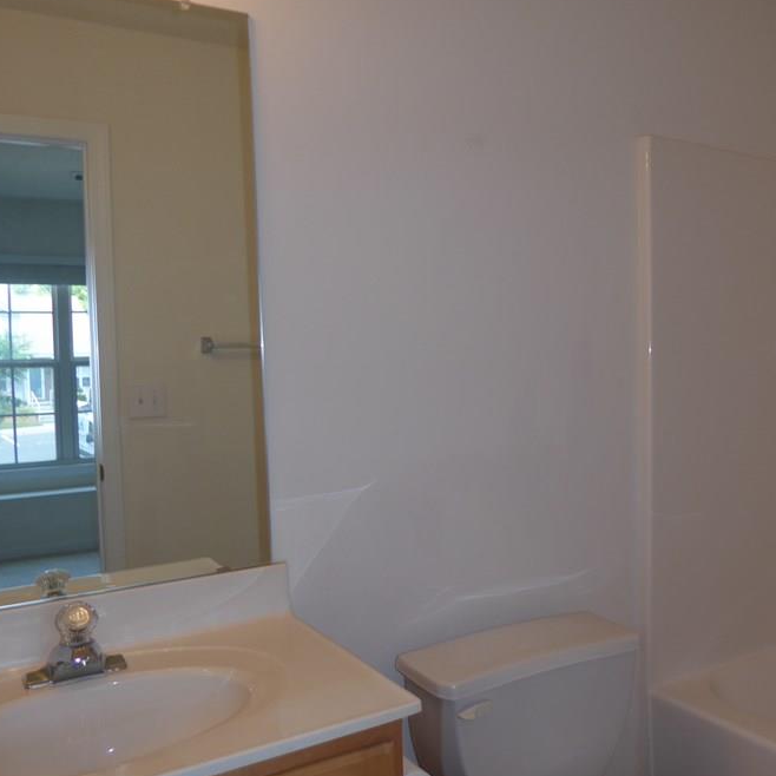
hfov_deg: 49.0
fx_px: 837
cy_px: 397
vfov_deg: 49.7
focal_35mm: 33
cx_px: 512
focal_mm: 4.3
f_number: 3.3
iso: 80
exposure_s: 1/60
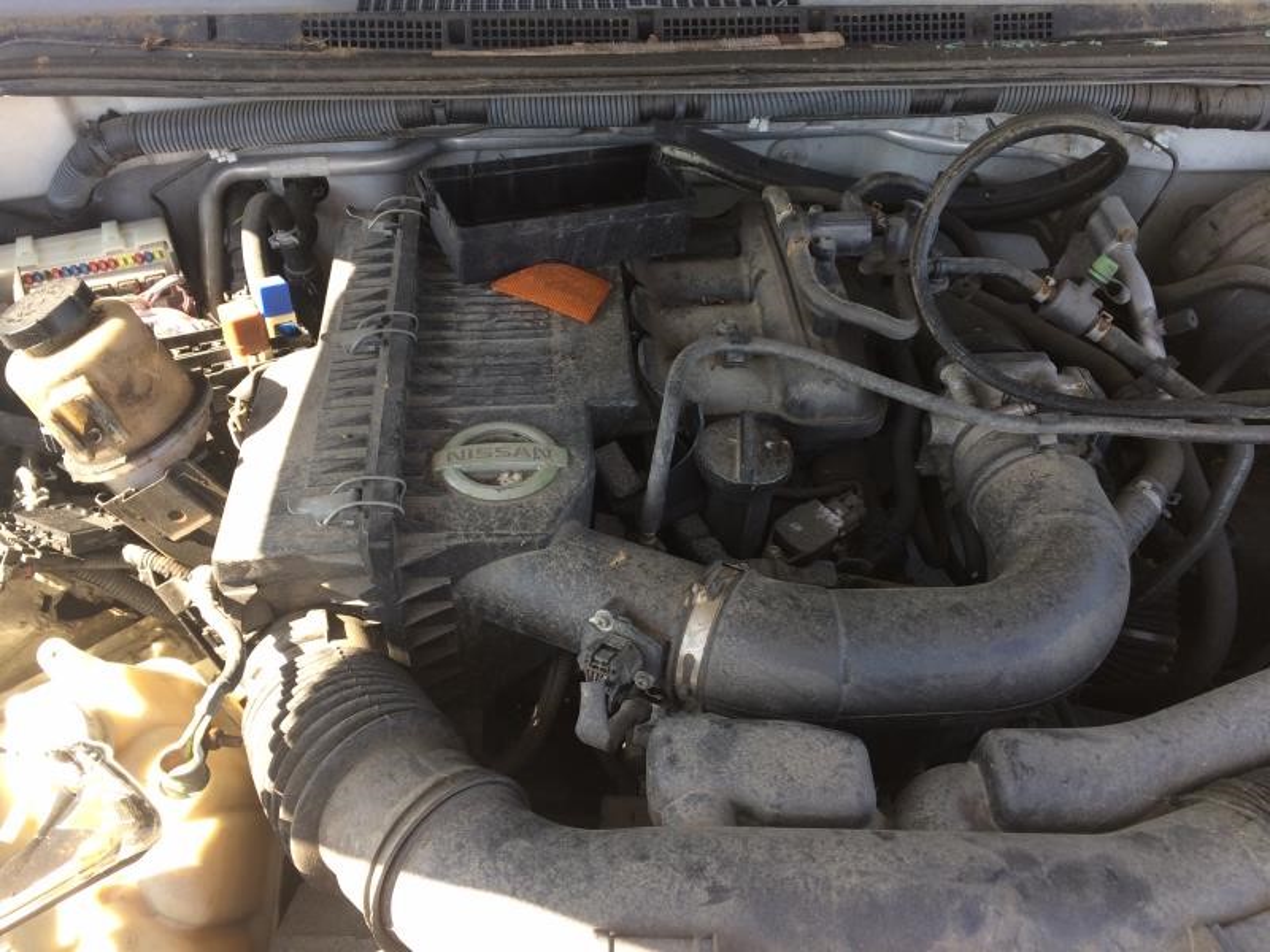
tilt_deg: -43.3
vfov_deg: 48.2
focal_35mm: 29
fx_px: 1064
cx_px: 635
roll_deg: -0.2
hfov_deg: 61.7
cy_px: 476
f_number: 2.2
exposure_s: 1/140
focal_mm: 4.15
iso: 32
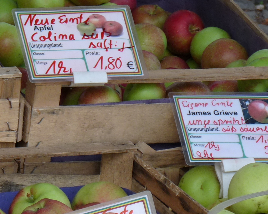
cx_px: -42
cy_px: 217
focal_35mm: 382
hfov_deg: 5.0
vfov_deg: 4.0
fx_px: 3030
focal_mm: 24.5
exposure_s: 1/160
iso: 100
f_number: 4
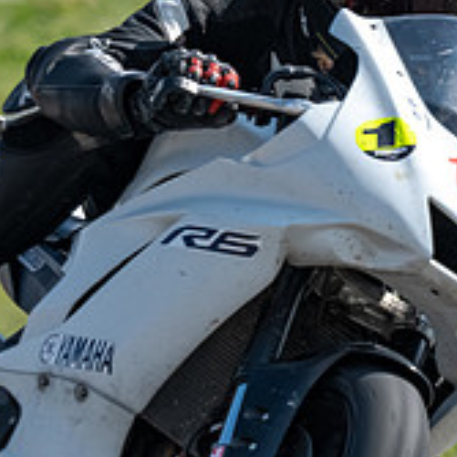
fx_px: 29738
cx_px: 45
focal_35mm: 1991
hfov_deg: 0.9
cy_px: 278
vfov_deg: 0.9
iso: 1600
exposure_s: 1/1250
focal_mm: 600
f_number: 16
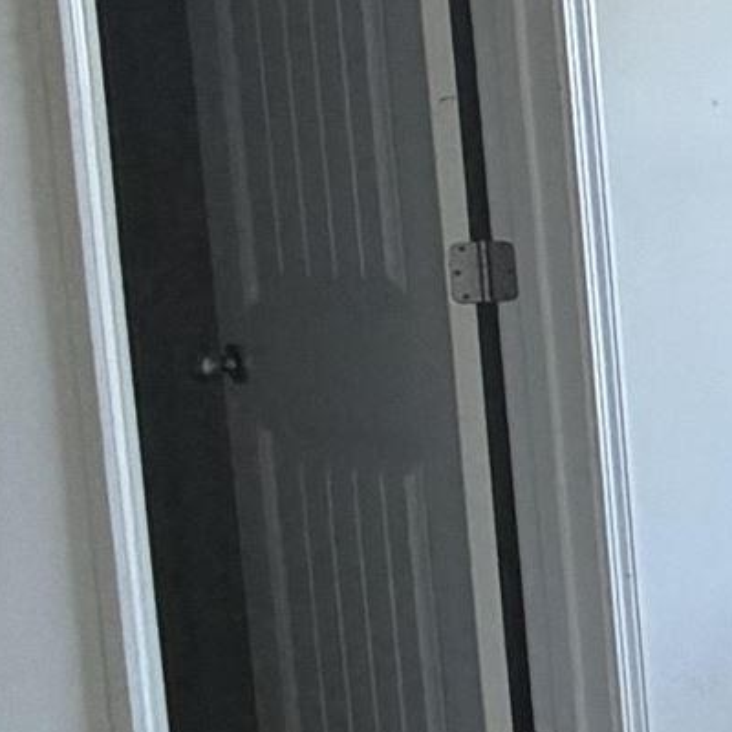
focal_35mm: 95
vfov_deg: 18.3
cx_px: 2174
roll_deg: +1.5
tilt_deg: -6.4
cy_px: 335
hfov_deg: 11.3
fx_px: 2273
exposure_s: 1/121
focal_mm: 2.22
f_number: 2.2
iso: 160
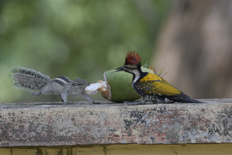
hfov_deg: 3.4
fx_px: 3962
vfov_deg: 2.2
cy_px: 78
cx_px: 116
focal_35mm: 615
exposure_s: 1/400
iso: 320
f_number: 7.1
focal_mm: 410
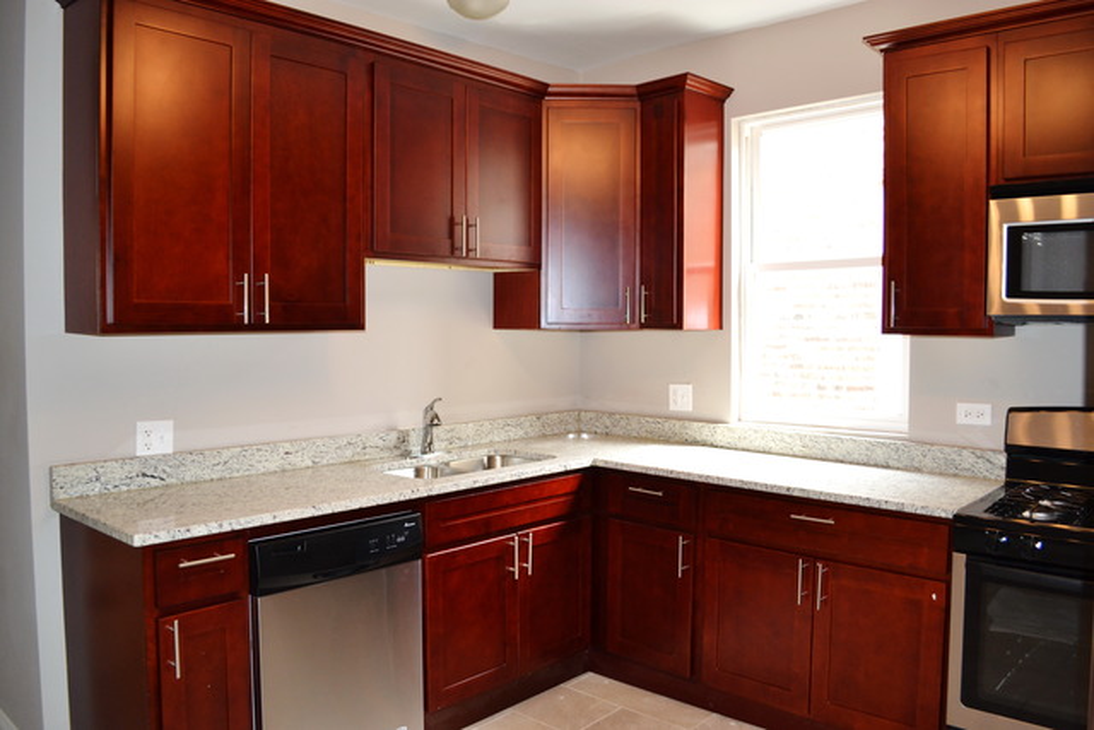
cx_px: 547
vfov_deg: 48.0
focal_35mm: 27
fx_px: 821
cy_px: 365
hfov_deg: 67.4
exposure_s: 1/100
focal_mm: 18
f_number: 4
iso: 400
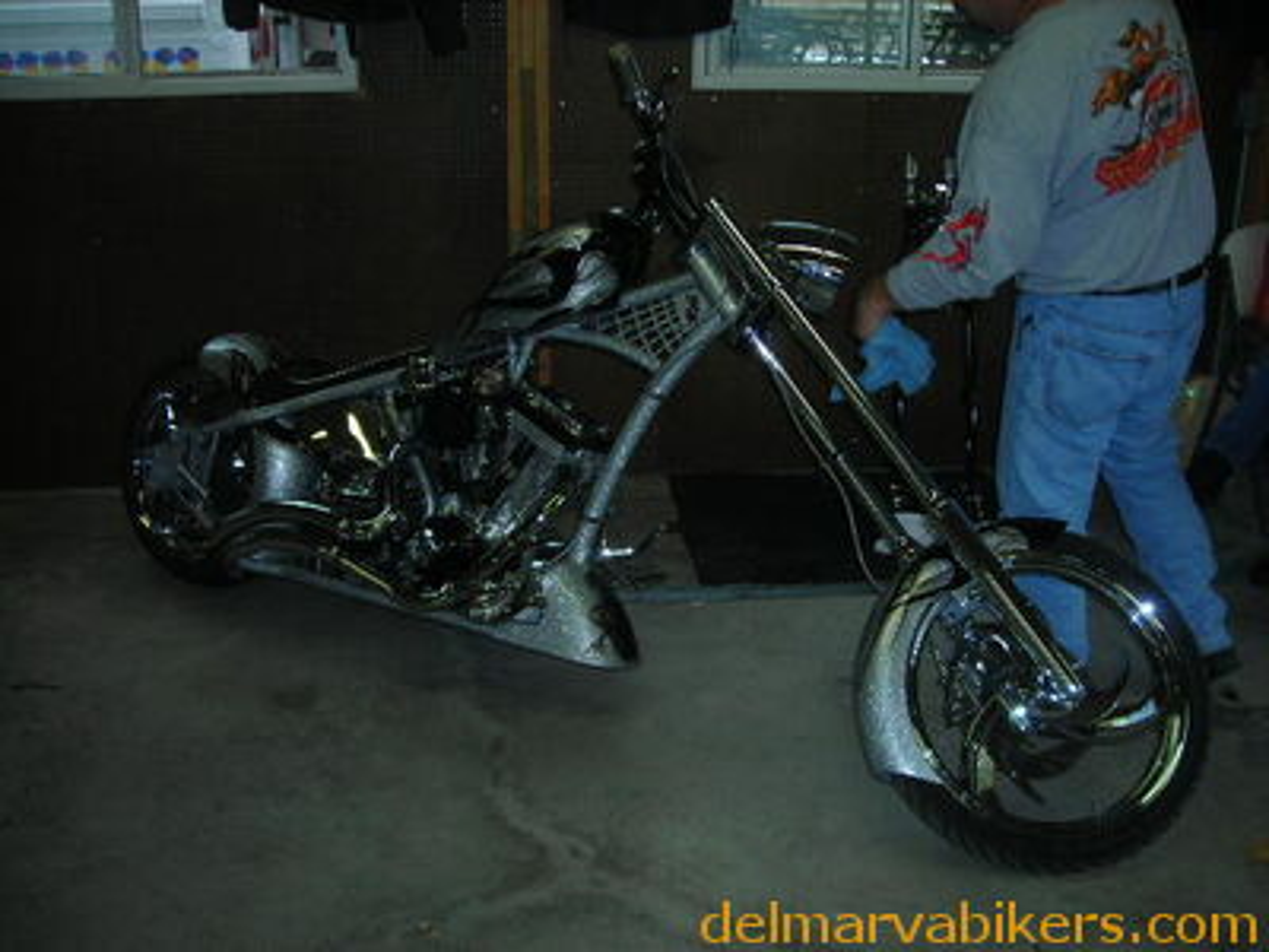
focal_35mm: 38
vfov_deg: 37.7
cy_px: 476
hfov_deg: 49.0
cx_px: 634
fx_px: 1393
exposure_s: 1/60.1
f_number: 3.2
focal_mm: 6.3
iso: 70
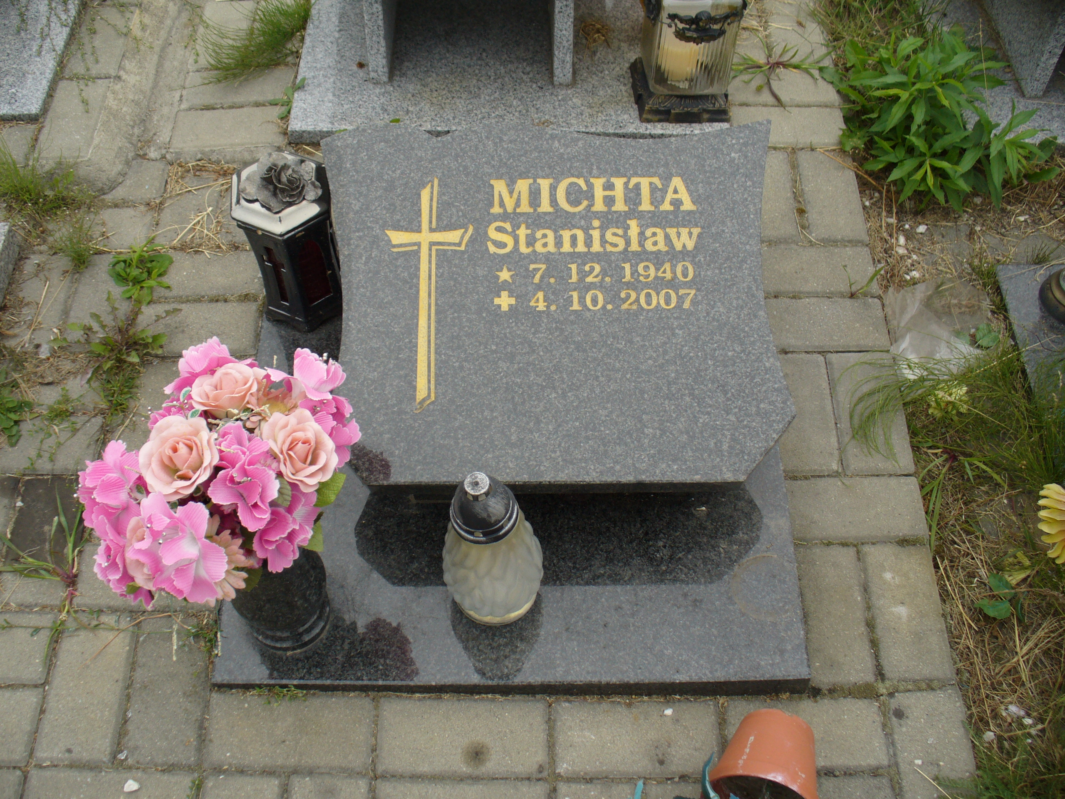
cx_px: 532
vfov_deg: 38.7
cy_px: 400
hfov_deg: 50.1
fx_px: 1138
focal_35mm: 37
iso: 80
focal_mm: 6.1
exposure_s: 1/320
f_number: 2.8
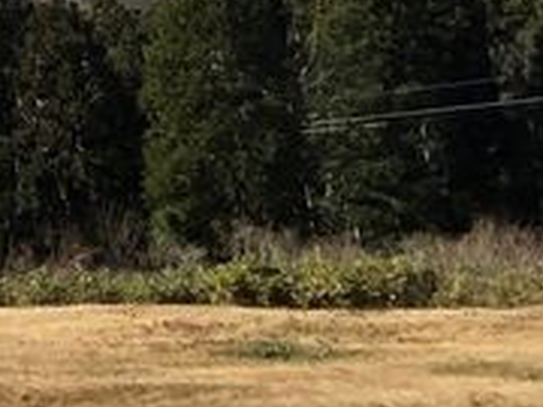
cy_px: -41
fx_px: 2196
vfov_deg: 10.5
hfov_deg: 11.9
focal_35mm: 140
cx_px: -680
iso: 25
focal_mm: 3.3
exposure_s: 1/970
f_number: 2.4
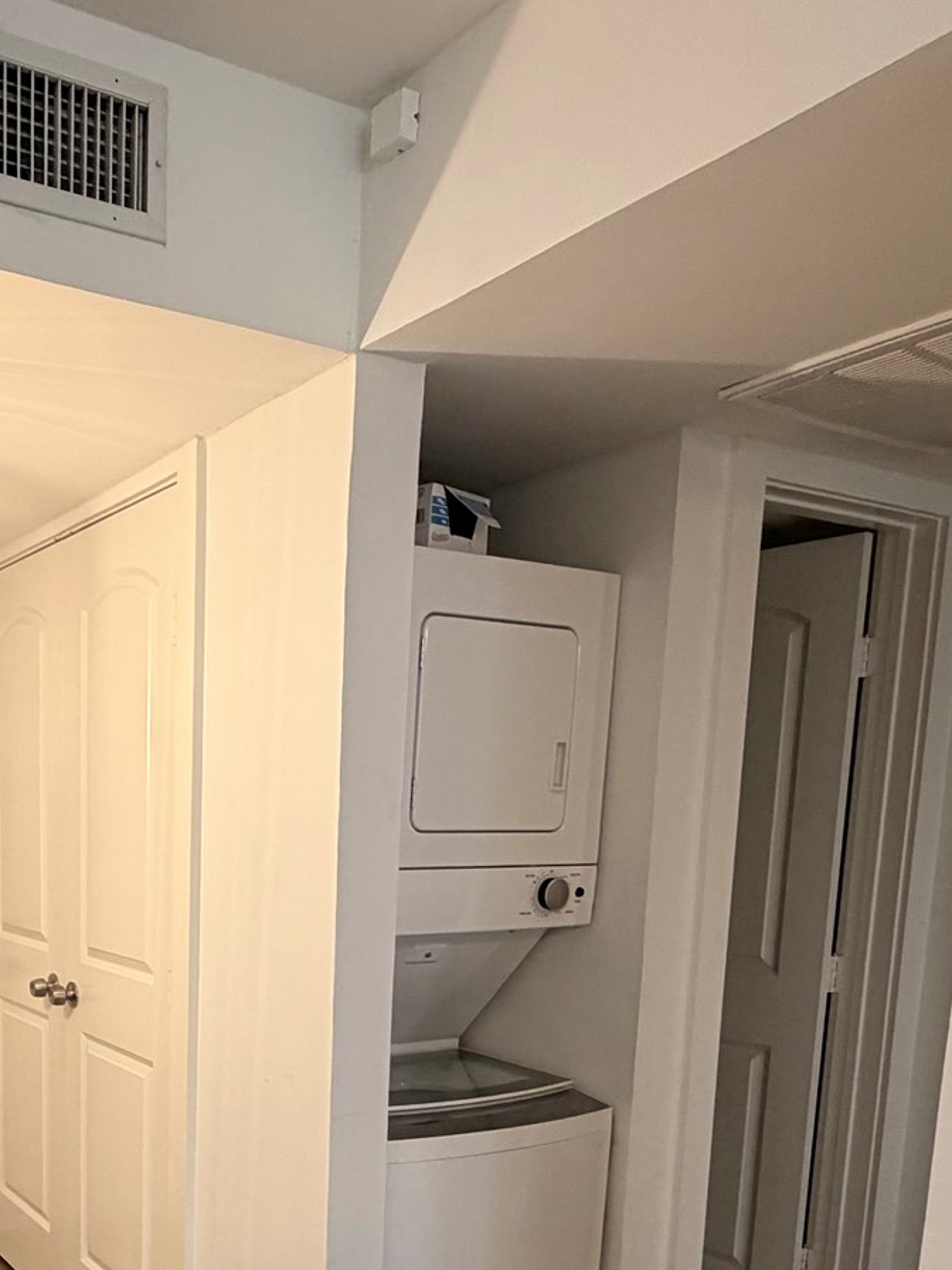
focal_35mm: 32
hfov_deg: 41.6
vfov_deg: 53.5
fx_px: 1173
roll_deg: -0.4
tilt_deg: -8.8
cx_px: 147
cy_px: 992
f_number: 2.2
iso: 250
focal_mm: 2.22
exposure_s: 1/60
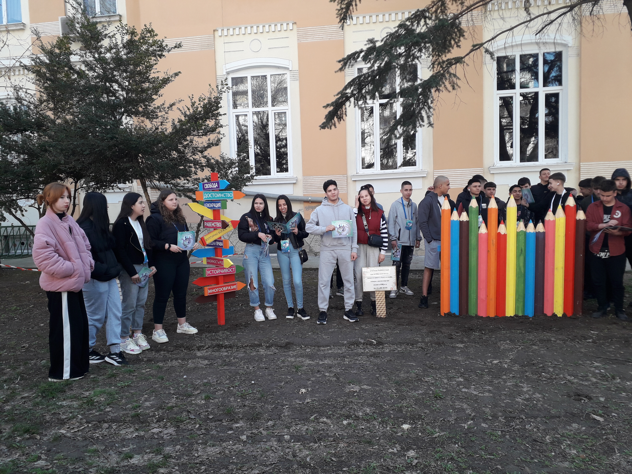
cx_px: 316
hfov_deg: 65.3
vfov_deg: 51.4
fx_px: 493
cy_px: 237
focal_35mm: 27
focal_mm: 3.6
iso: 40
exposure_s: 1/160
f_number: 1.9
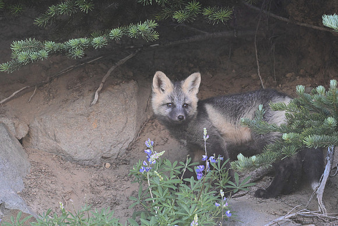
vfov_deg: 1.1
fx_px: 11269
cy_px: 113
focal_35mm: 1200
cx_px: 169
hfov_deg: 1.7
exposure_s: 1/200
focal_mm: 1200
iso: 6400
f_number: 13
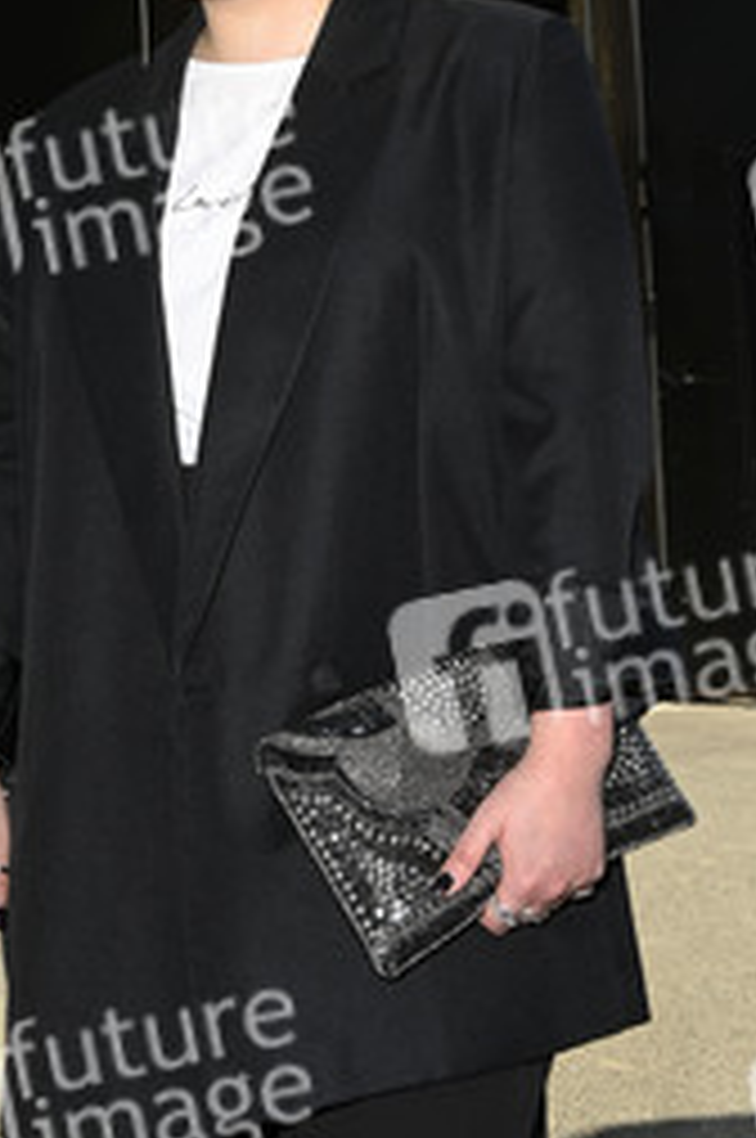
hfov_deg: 17.8
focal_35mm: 76
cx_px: 212
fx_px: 2400
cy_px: 423
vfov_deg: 26.6
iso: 320
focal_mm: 48
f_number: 10
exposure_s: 1/250
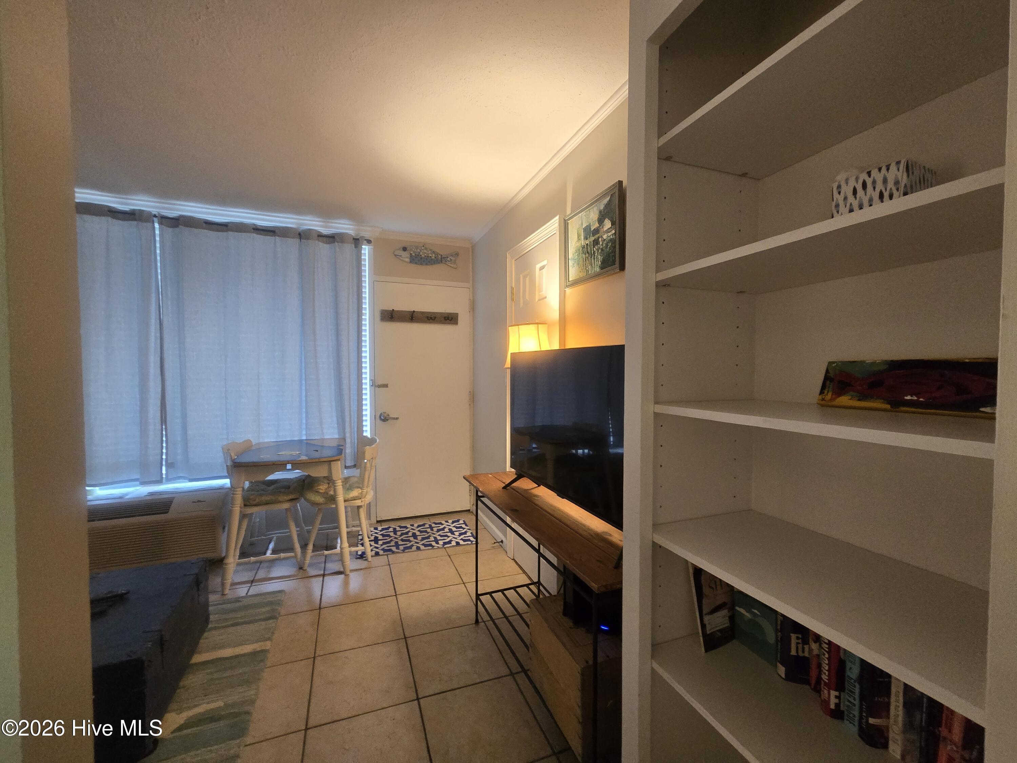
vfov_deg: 89.9
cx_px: 508
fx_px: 382
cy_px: 382
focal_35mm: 13
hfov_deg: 106.2
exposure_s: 1/60
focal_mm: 2.2
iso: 500
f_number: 2.2
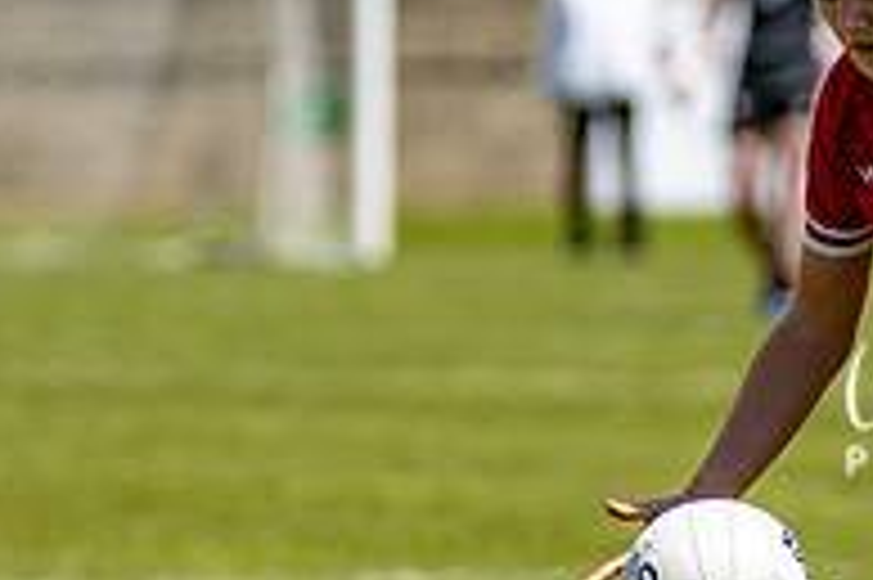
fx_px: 22824
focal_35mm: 942
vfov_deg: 1.5
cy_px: 319
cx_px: 1138
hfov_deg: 2.2
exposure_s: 1/6400
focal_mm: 210
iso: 140
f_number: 2.8
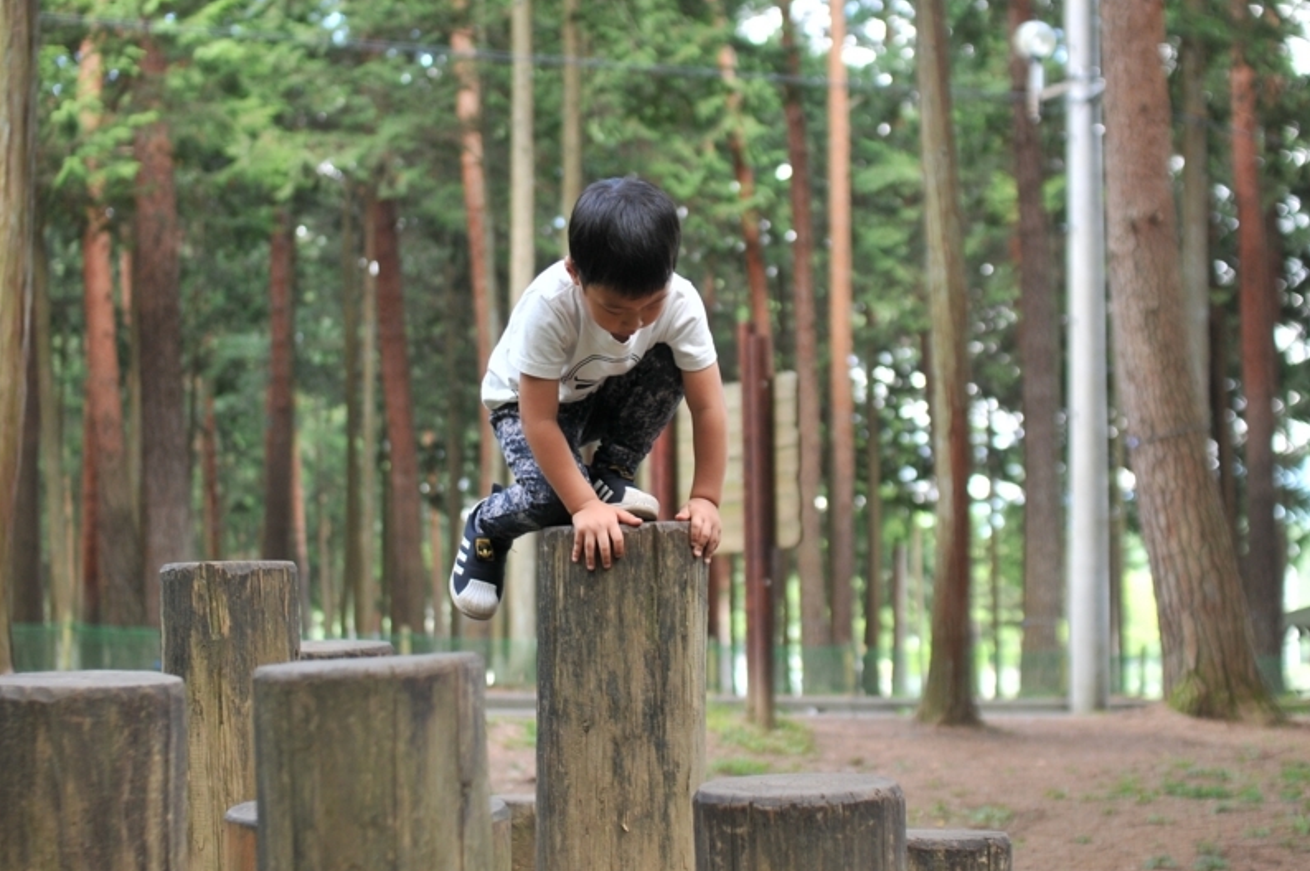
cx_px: 640
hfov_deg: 34.5
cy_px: 417
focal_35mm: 58
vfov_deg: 23.3
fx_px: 2109
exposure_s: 1/125
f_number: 2.2
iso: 250
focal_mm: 30
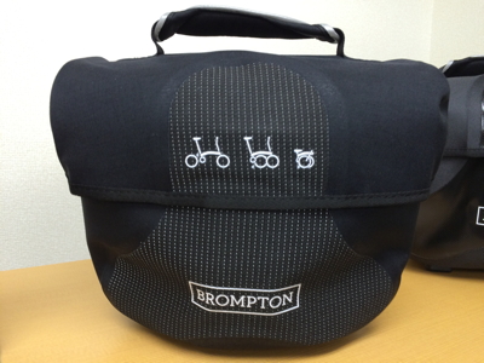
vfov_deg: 48.2
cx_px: 242
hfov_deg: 61.7
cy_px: 182
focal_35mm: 29
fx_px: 405
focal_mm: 4.15
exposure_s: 1/30
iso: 100
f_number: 2.2
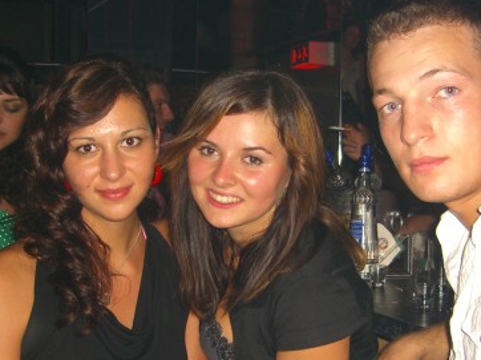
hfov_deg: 30.7
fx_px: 875
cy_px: 242
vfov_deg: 23.2
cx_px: 254
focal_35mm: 63
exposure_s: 1/60
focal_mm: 7.9
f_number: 2.8
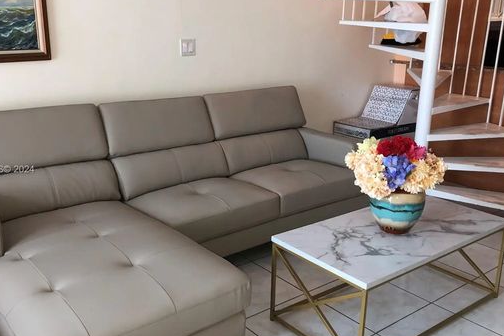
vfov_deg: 35.9
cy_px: 170
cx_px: 230
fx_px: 518
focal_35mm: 37
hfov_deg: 51.8
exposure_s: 1/15
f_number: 1.8
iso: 64
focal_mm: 3.99
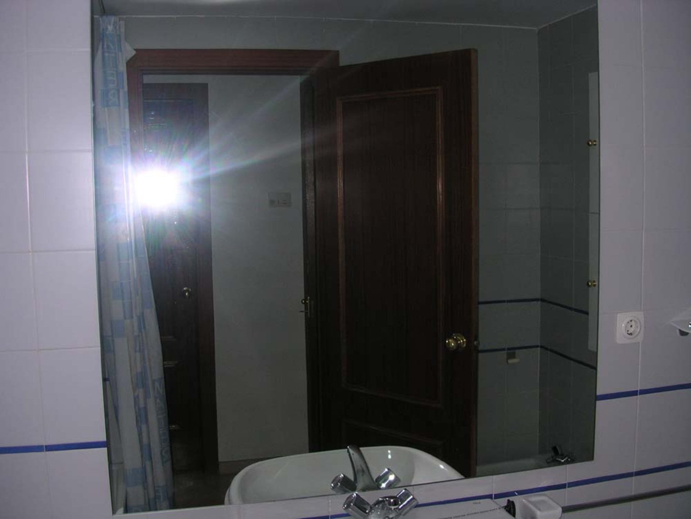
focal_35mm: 37
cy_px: 260
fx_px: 739
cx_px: 346
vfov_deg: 38.7
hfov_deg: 50.1
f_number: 2.7
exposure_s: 1/60
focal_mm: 5.6
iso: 100
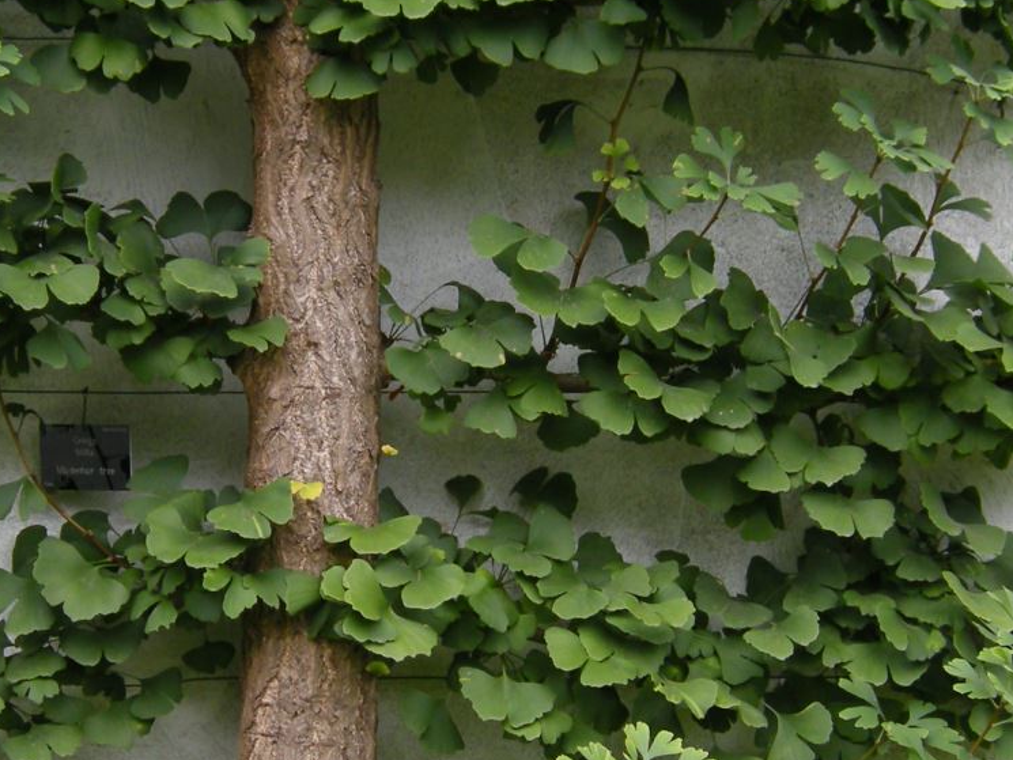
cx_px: 352
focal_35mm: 94
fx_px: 2751
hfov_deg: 20.8
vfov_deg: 15.7
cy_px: 502
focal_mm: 7.5
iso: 64
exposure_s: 1/94.5
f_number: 3.4
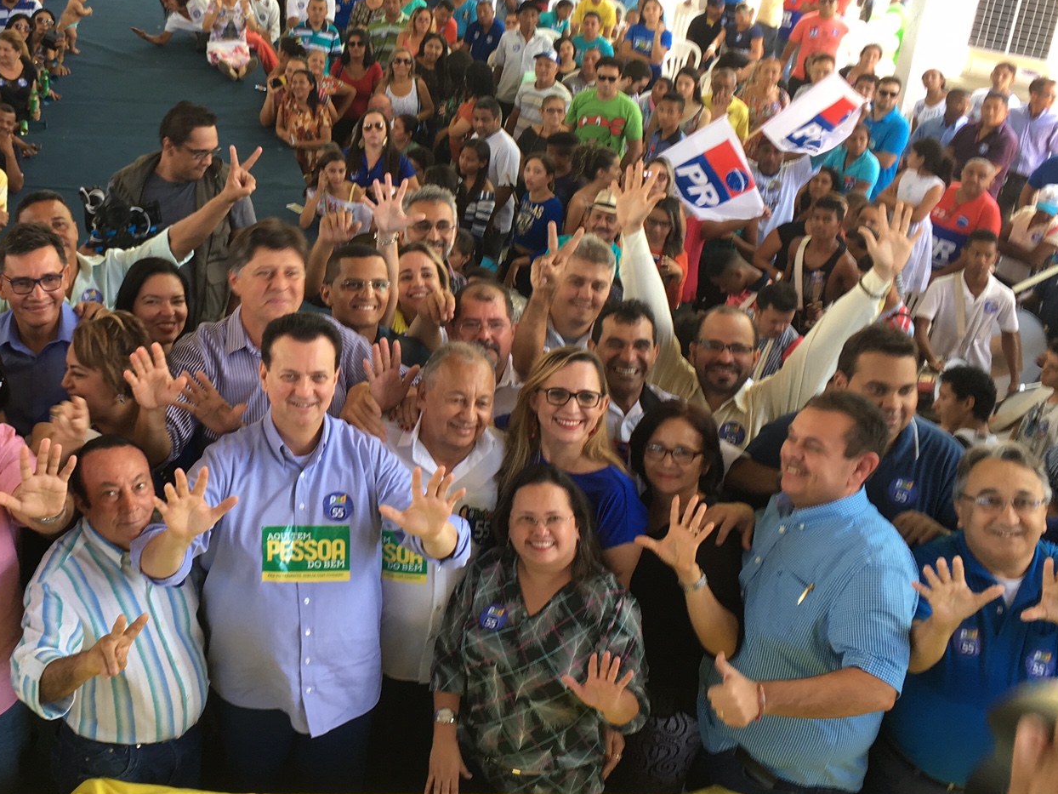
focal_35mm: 47
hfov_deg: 39.7
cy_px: 336
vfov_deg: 30.8
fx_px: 1437
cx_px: 306
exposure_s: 1/40
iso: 25
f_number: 2.2
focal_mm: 4.15
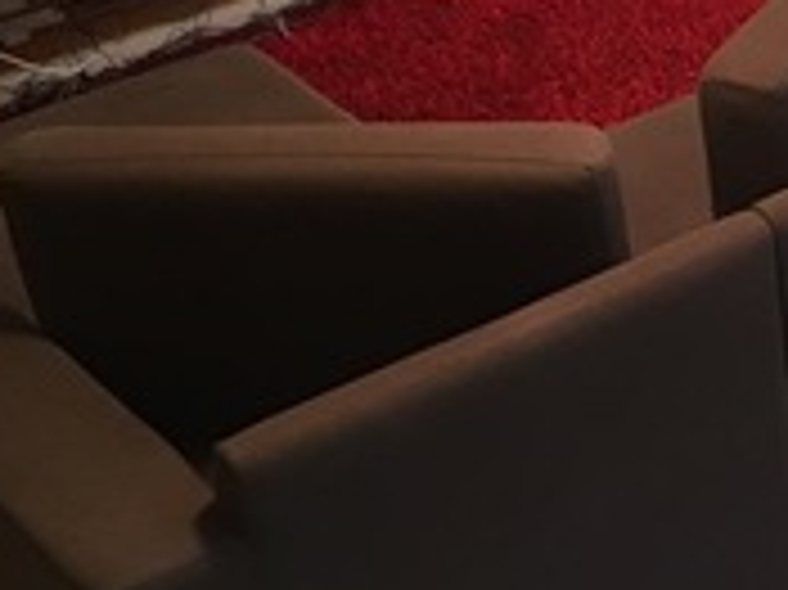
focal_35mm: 106
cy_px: 387
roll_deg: +0.9
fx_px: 2411
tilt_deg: -37.4
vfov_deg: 13.9
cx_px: 1085
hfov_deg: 17.2
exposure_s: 1/30
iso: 200
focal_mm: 4.15
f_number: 2.2
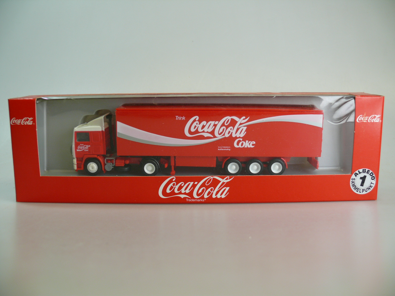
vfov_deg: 40.7
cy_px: 148
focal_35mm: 35
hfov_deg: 52.6
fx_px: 399
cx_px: 198
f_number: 2.8
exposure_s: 1/100
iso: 100
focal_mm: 7.5
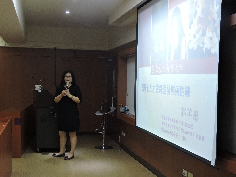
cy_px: 88
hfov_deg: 38.2
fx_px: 341
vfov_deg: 29.1
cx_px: 118
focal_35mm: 50
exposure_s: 1/30
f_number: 4
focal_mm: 9
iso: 360
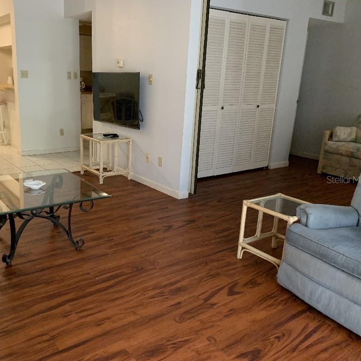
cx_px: 128
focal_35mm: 31
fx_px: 366
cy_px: 179
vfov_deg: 52.5
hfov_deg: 51.8
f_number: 1.8
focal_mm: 4.25
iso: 400
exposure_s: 1/60
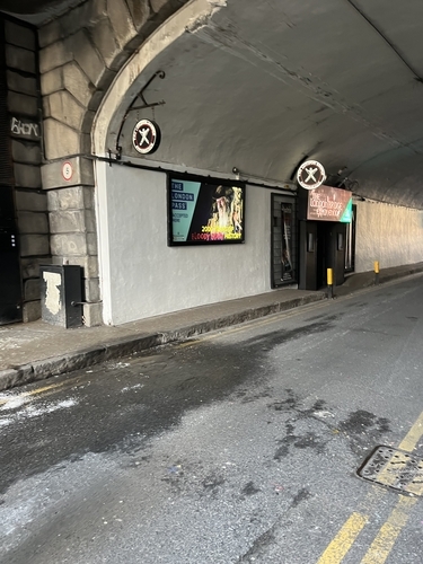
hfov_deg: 53.1
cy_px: 282
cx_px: 212
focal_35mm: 26
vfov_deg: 67.3
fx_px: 424
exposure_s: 1/60
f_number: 1.6
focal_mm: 5.1
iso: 160
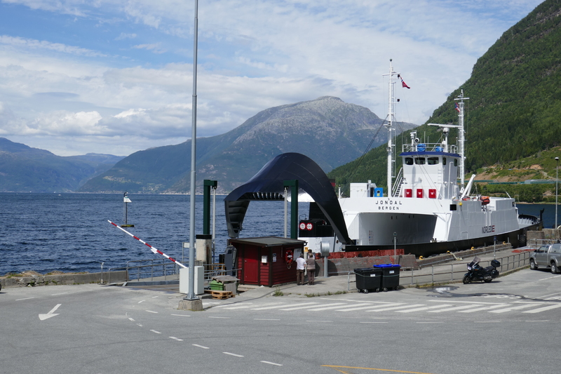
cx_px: 280
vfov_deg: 29.2
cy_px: 187
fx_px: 717
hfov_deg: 42.8
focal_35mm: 46
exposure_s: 1/1000
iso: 125
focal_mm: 16.9
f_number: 5.6
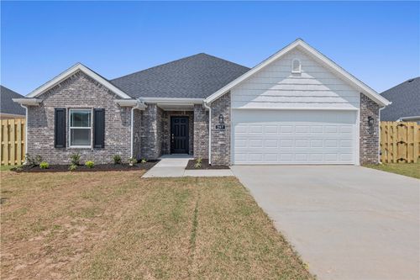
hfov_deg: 84.0
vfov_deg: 61.9
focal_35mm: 20
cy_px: 140
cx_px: 210
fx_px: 233
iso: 100
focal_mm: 20
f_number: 9
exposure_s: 1/160
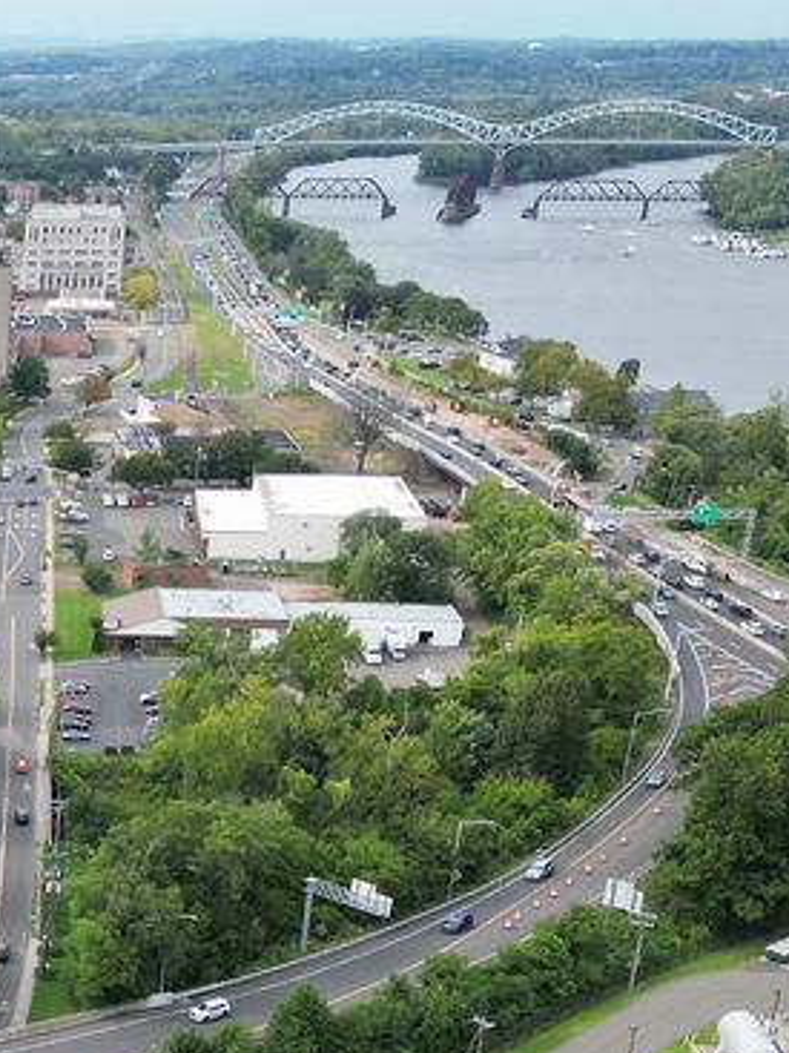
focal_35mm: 67
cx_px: -290
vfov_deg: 27.6
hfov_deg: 19.8
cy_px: 1001
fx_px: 2037
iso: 150
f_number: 1.7
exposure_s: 1/1500
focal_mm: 6.72
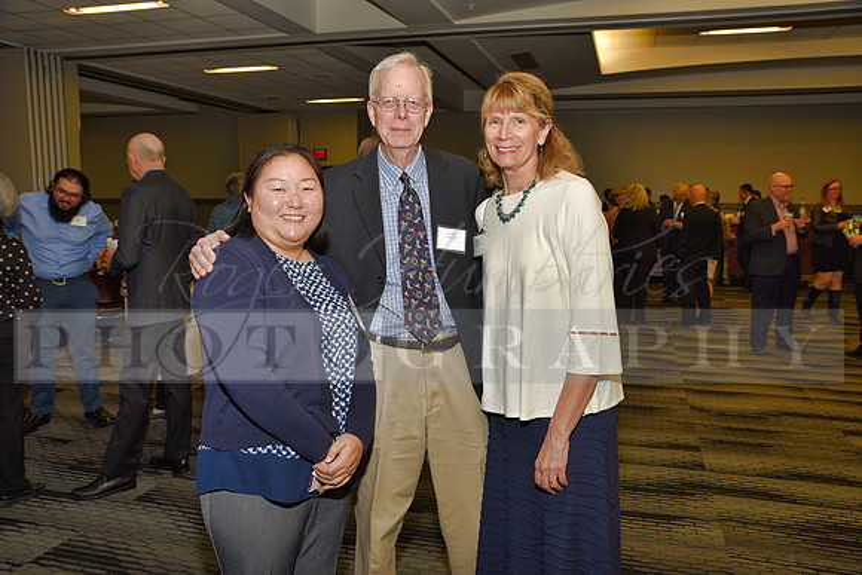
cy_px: 288
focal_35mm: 31
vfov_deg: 42.3
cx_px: 431
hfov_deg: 60.3
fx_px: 742
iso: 200
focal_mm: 31
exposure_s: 1/60
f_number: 5
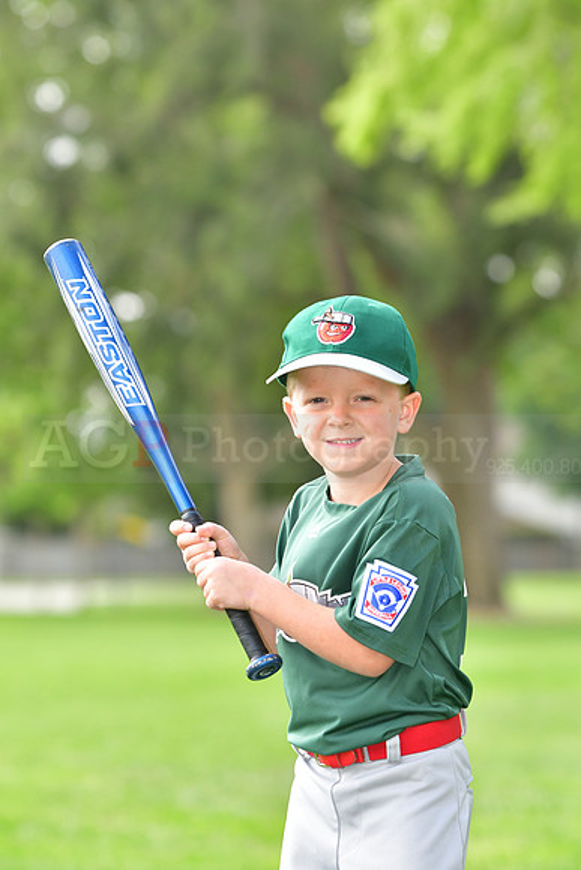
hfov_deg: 7.6
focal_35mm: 180
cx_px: 290
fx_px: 4355
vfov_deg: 11.4
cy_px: 435
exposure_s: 1/1250
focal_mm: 120
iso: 500
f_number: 4
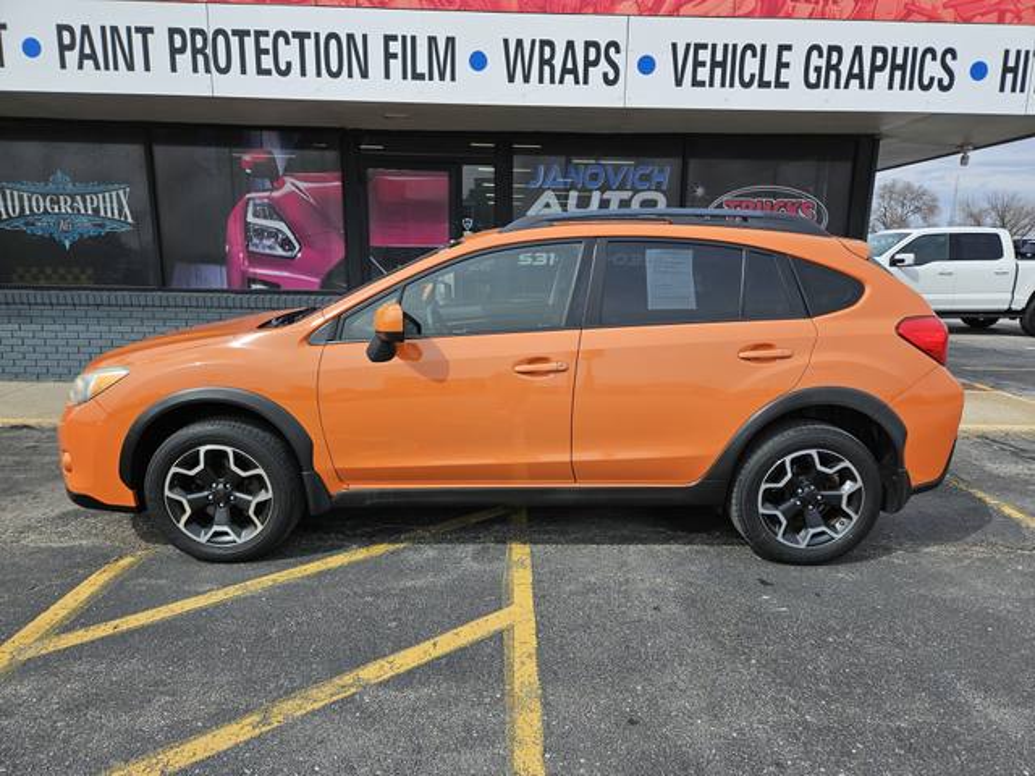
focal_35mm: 23
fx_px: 688
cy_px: 388
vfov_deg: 58.9
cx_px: 518
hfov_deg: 73.9
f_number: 1.8
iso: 25
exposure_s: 1/1824
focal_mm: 5.4
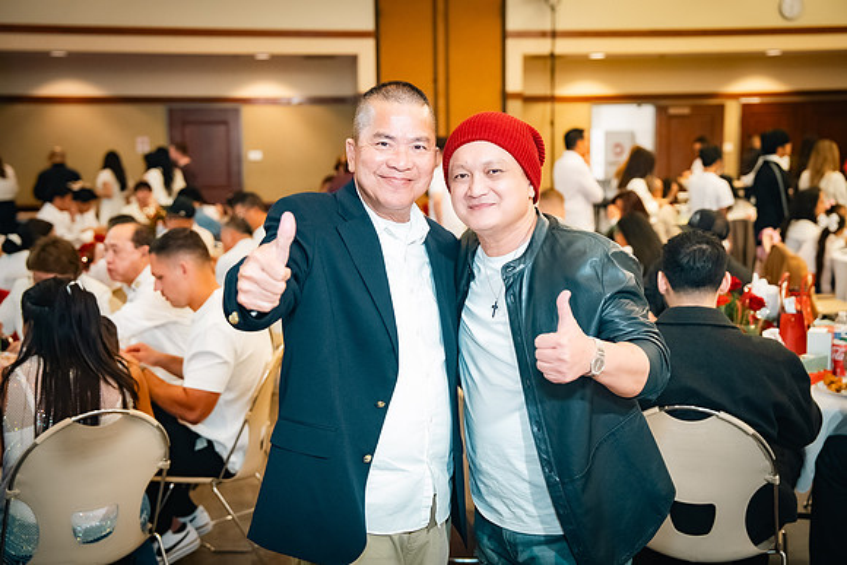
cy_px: 282
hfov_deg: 42.7
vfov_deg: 29.3
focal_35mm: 46
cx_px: 424
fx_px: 1082
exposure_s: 1/100
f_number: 2.8
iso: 1600
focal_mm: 46
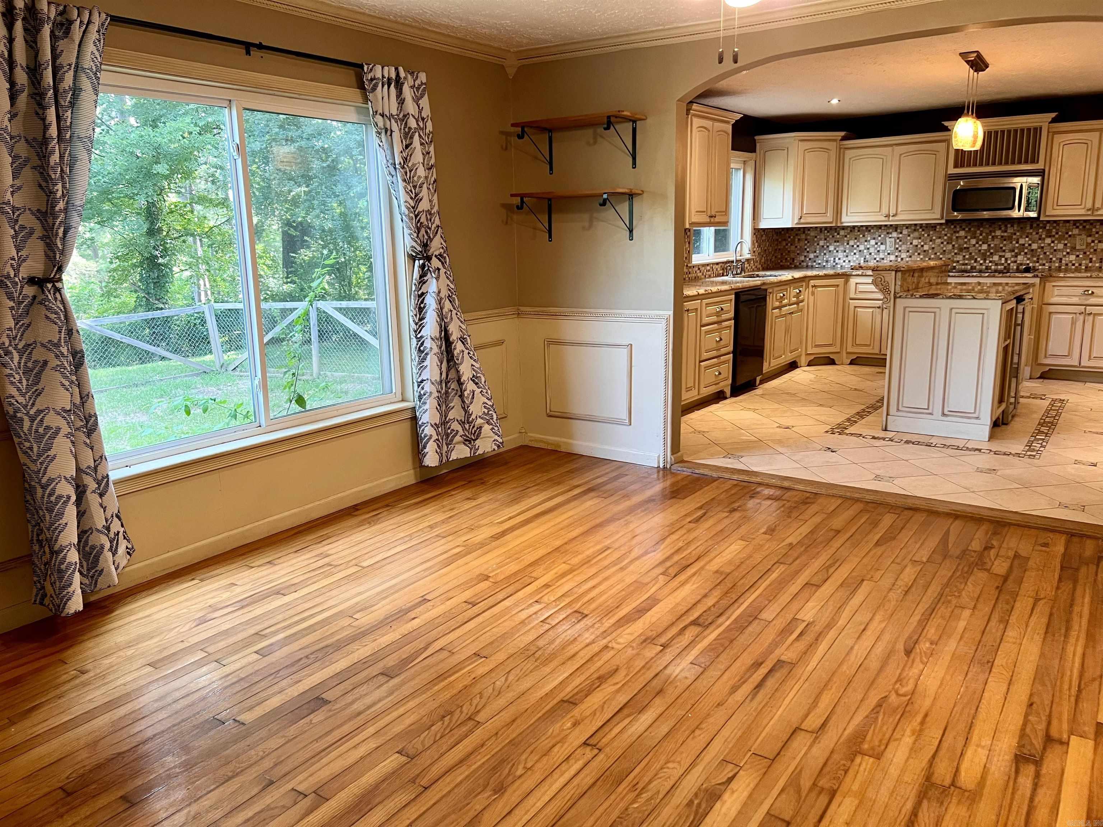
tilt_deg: -13.1
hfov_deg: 67.3
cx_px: 552
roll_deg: +1.1
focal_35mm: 26
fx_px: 828
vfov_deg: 53.1
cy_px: 414
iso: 100
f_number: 1.5
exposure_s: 1/60
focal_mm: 5.7
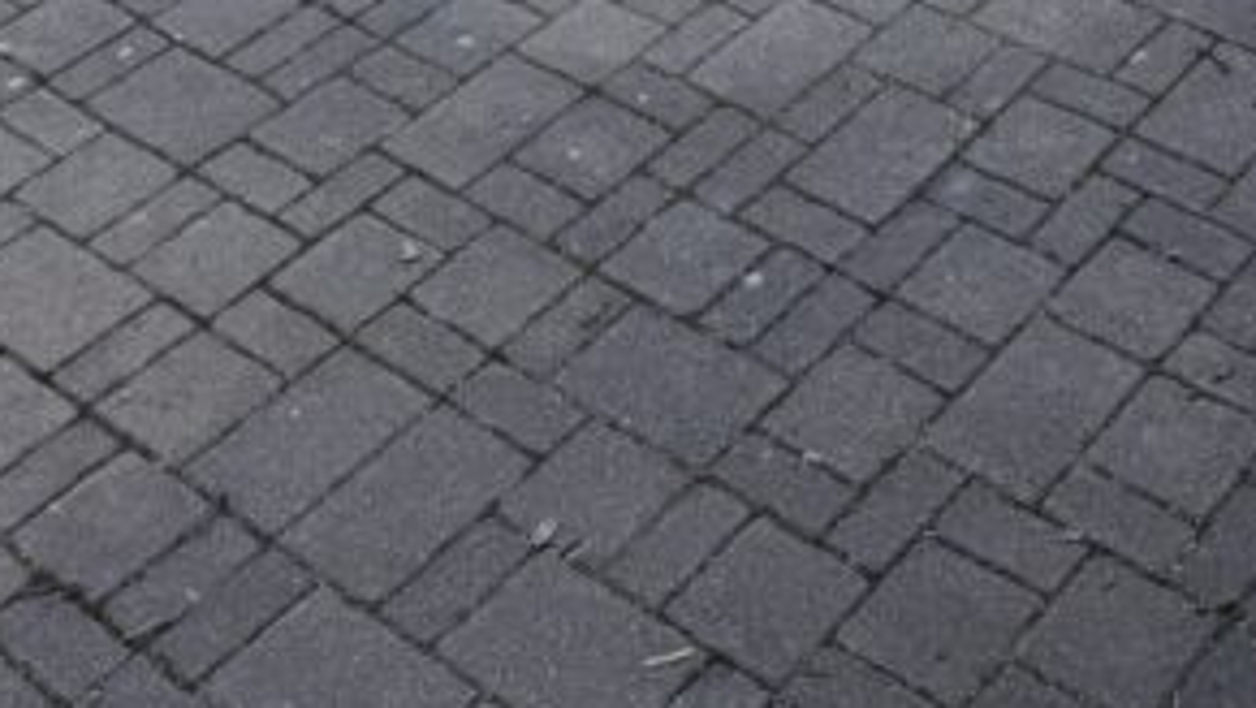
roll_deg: -2.6
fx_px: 2299
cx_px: 941
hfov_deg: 30.1
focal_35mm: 69
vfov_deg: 15.5
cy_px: -484
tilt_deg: -27.1
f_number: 1.78
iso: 80
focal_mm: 6.76
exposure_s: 1/2331
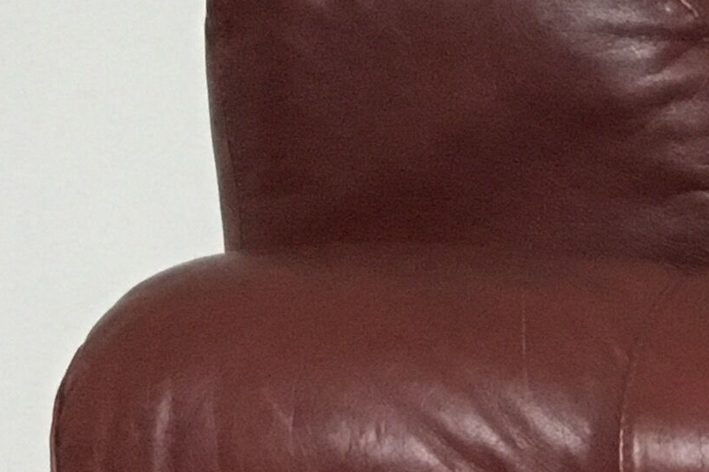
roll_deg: -0.3
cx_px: 1320
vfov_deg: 9.0
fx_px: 2915
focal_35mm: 148
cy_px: 756
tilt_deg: -12.9
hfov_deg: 12.5
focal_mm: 4.15
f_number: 2.2
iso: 250
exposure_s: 1/30
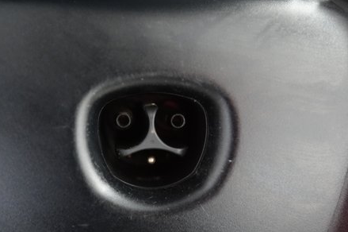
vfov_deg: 37.8
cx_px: 145
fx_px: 338
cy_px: 129
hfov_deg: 54.2
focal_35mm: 35
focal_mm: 24
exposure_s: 1/60
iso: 6400
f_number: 2.8
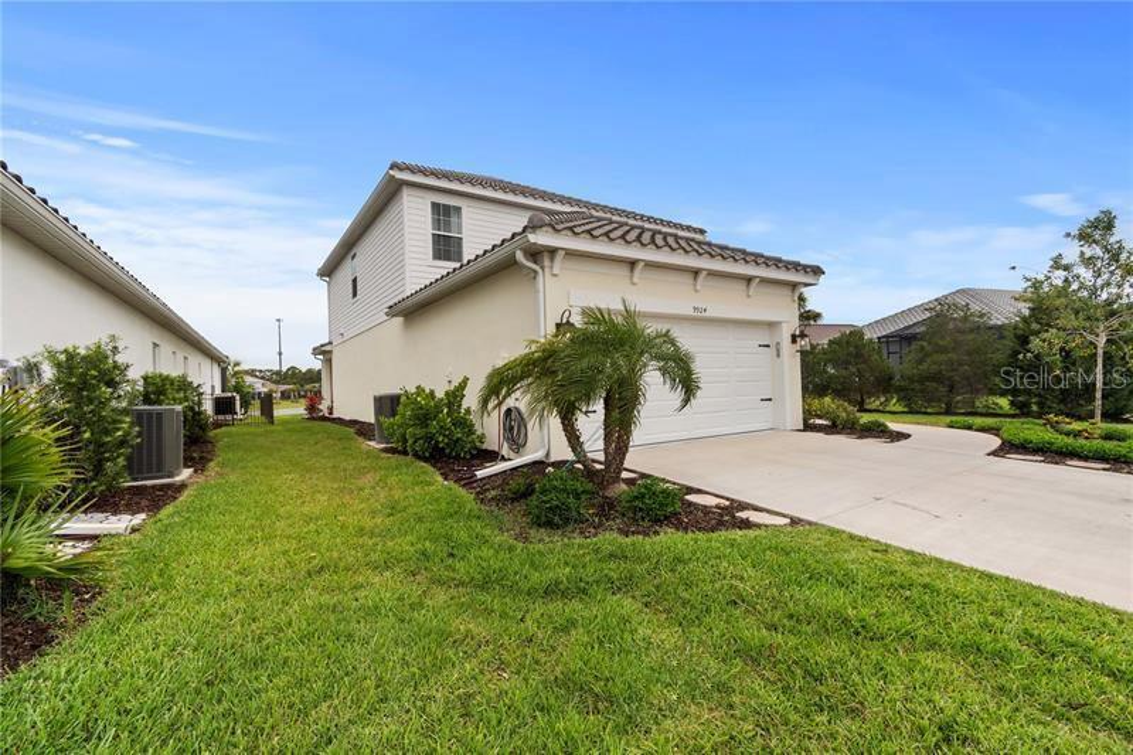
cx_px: 566
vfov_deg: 77.3
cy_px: 378
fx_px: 472
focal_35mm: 15
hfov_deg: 100.4
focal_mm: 10
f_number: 7.1
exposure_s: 1/250
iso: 100
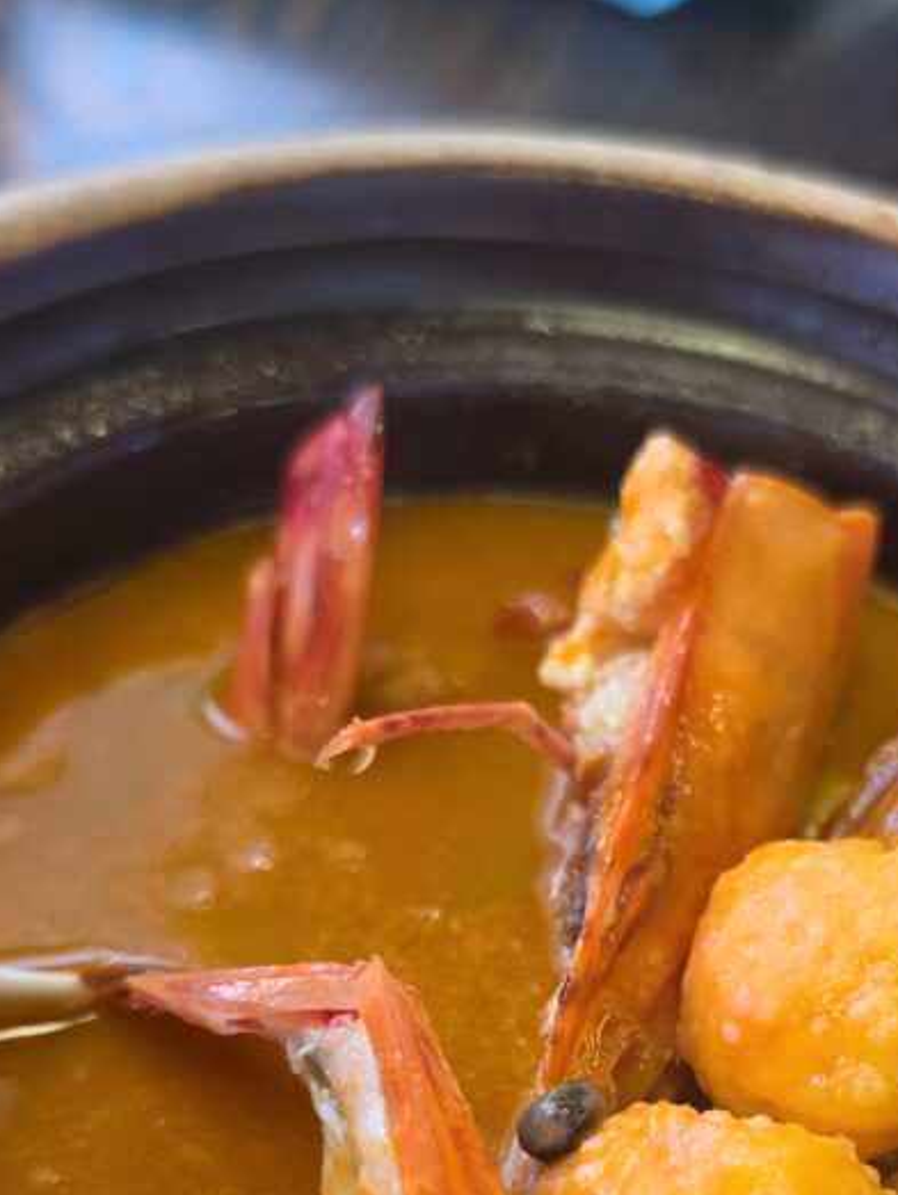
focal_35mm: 45
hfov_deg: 31.8
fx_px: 1555
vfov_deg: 40.1
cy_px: 983
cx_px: 640
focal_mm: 6.5
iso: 200
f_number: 1.4
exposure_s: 1/100
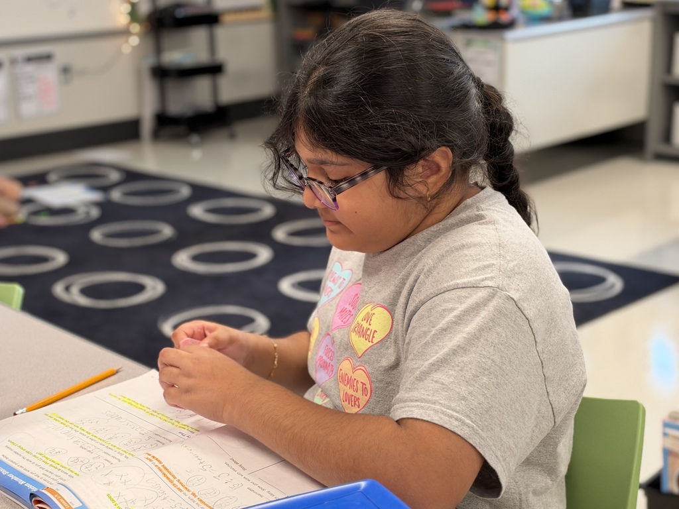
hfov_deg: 39.7
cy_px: 254
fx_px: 942
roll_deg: +2.4
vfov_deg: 30.3
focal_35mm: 48
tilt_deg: -18.0
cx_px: 340
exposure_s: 1/60
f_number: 1.8
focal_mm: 6.93
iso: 160
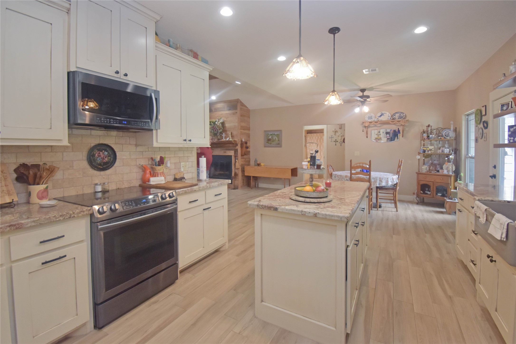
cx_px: 258
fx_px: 215
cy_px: 172
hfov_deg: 100.4
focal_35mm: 15
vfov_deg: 77.3
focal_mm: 10
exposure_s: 1/125
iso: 1400
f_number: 4.5
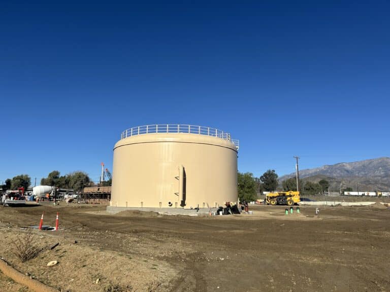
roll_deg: -1.2
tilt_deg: +8.6
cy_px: 146
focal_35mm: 26
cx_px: 195
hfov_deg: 67.3
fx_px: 293
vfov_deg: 53.1
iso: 50
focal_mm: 5.7
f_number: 1.5
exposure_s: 1/7463
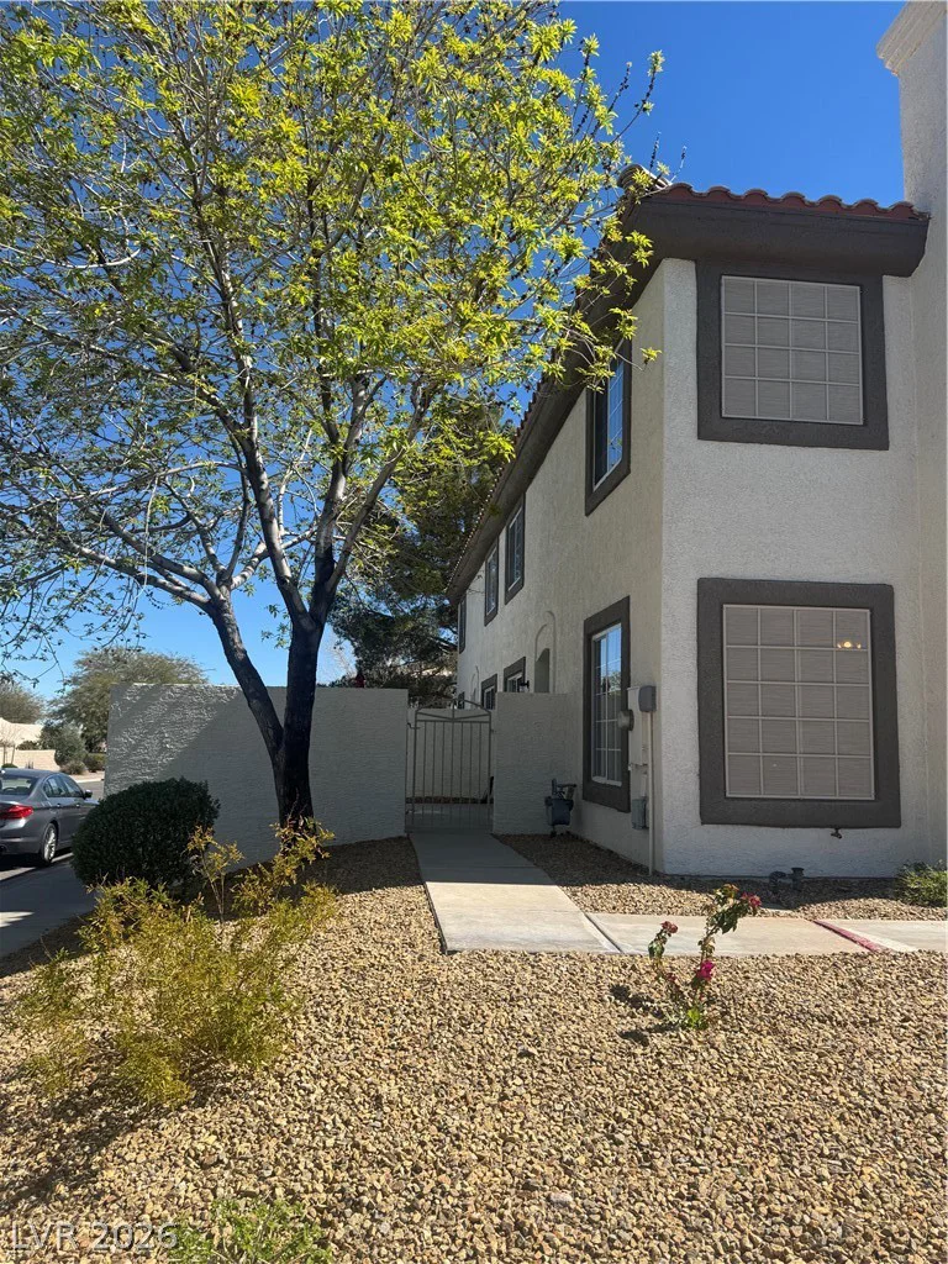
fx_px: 876
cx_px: 474
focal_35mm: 24
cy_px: 632
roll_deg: -1.5
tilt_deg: +7.1
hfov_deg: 56.8
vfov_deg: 71.6
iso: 80
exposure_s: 1/3802
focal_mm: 6.76
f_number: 1.78
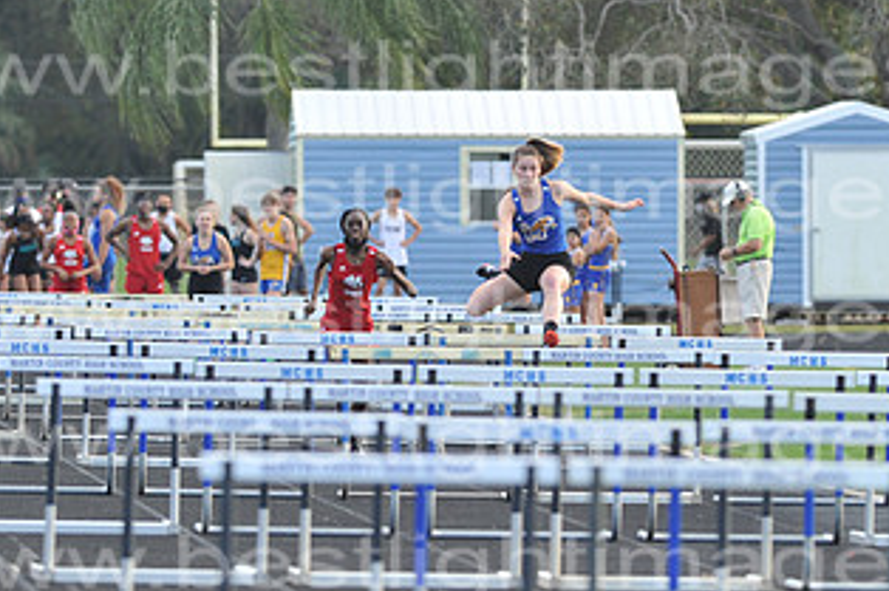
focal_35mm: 555
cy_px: 260
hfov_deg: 3.7
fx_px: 13698
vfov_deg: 2.5
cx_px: 544
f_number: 4.5
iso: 800
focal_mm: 300
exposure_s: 1/1000
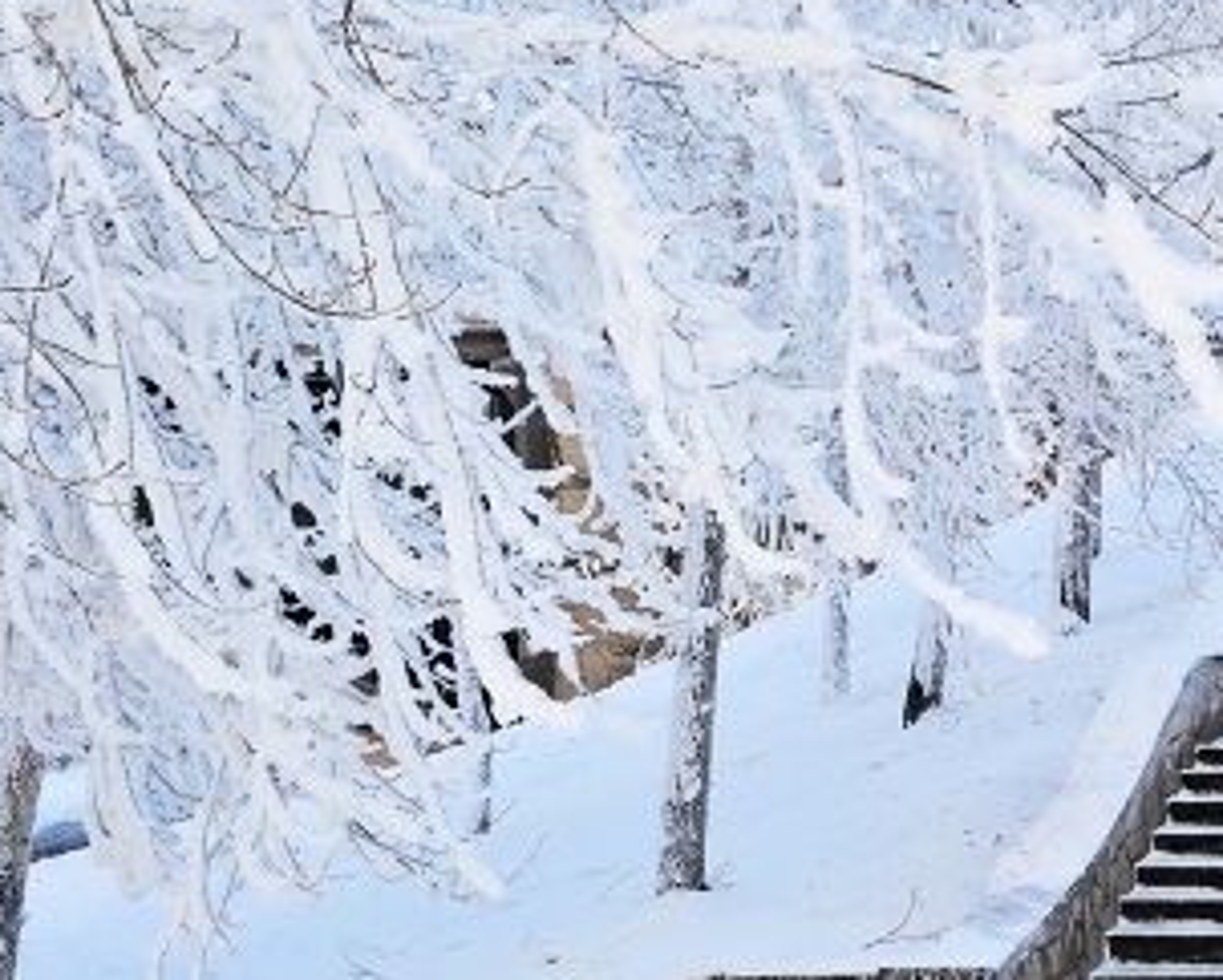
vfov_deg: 15.7
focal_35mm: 98
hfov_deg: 19.3
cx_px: 992
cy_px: 595
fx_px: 3550
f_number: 11
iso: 200
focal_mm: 60
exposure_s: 1/60
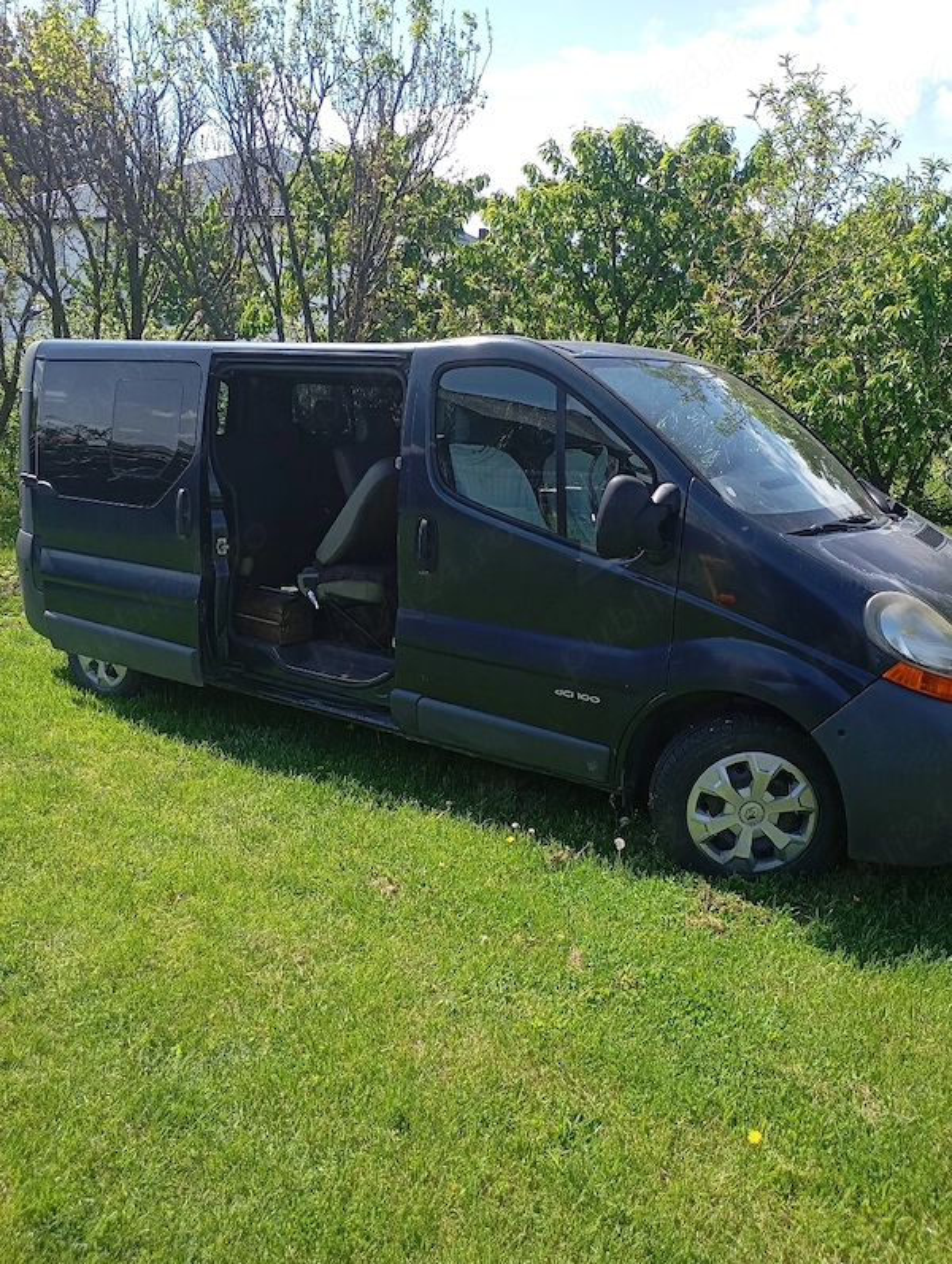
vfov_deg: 63.4
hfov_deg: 49.9
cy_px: 632
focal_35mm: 28
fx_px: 1024
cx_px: 476
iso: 103
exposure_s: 1/333
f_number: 1.8
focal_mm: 4.27
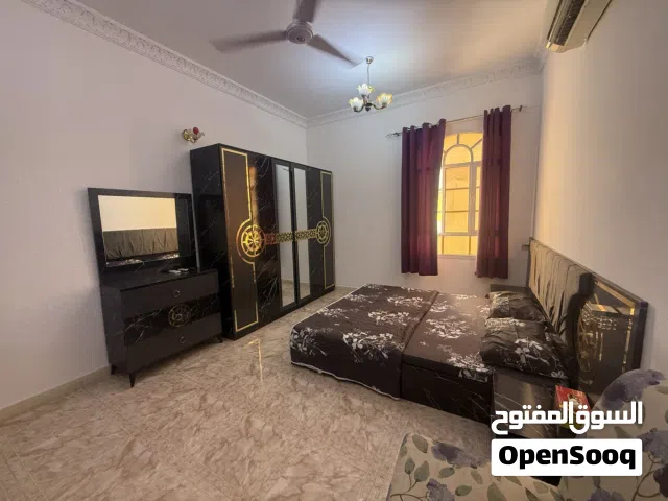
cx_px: 334
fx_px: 270
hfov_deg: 102.1
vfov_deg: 85.7
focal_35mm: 14
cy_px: 250
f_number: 2.2
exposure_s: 1/100
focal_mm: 2.22
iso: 320
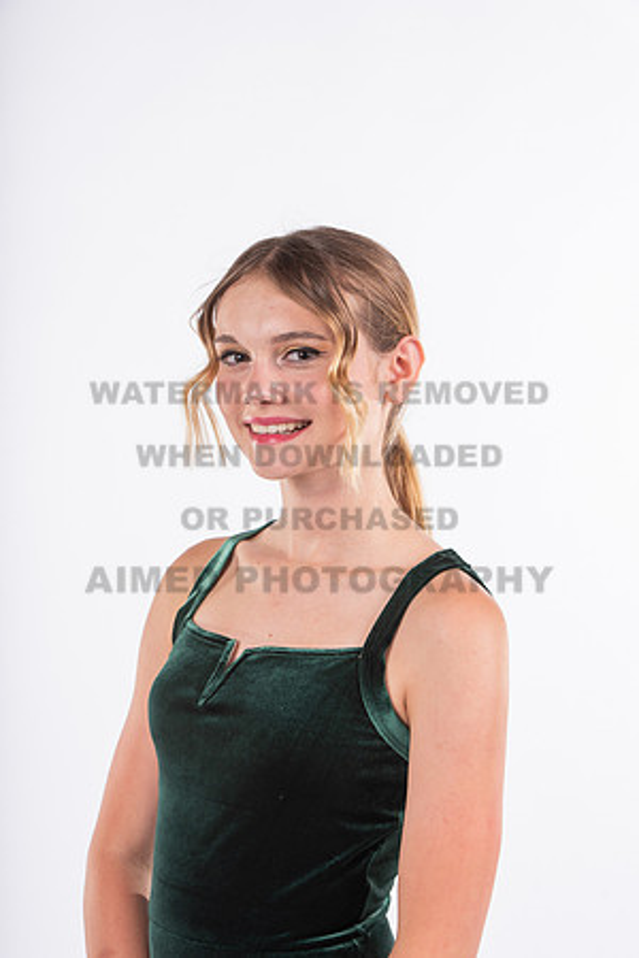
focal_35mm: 95
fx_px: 2529
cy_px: 479
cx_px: 320
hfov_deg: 14.4
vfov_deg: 21.5
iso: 320
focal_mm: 95
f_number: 11
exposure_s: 1/200
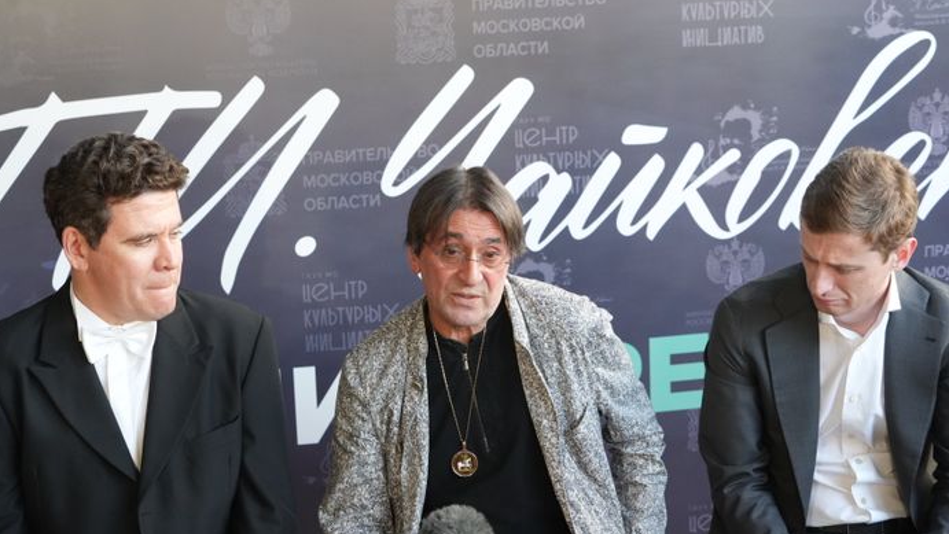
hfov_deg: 28.6
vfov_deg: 16.3
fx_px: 1862
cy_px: 268
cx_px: 473
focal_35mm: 74
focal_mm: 70
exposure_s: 1/200
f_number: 5.6
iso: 4000
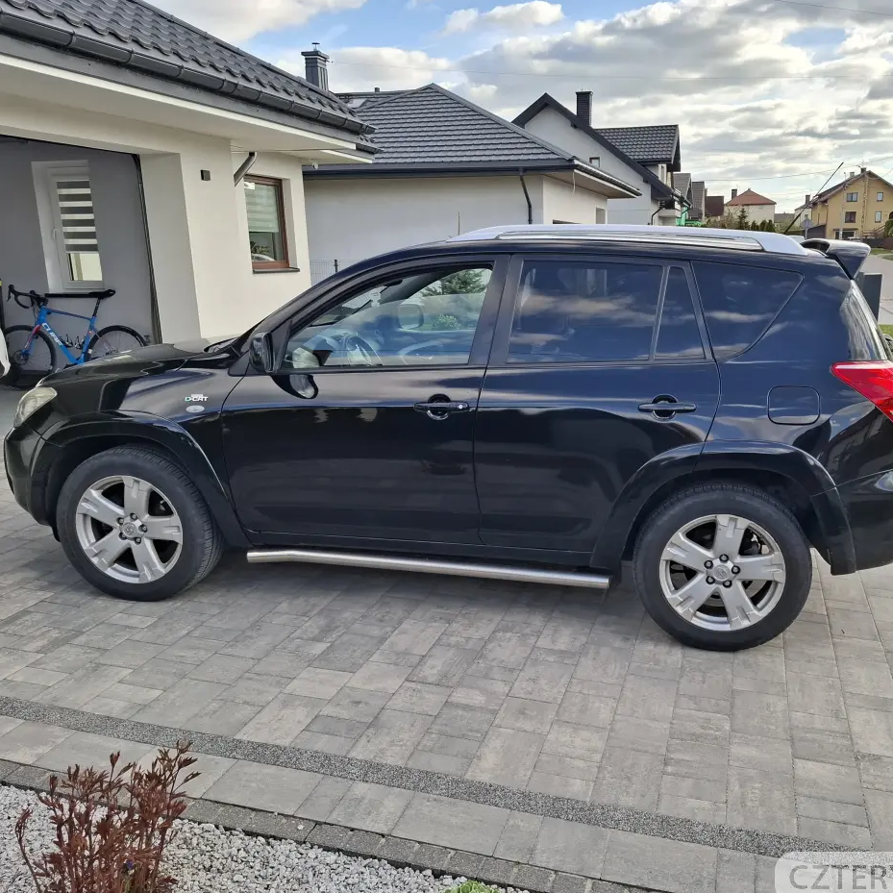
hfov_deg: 56.9
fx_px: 817
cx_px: 536
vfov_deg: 57.3
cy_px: 458
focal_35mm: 28
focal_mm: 5.54
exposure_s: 1/638
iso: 50
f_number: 1.8
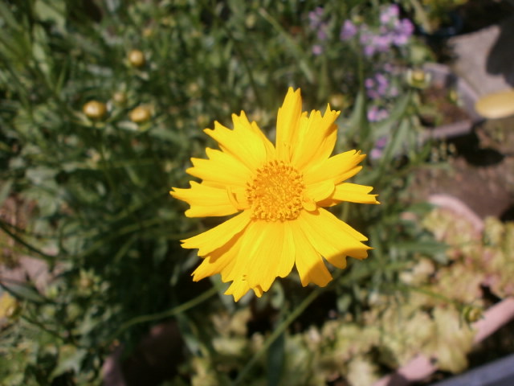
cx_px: 257
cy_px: 193
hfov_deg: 56.8
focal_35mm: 32
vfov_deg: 44.2
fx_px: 475
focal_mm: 5.8
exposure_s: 1/1250
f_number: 3.1
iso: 100
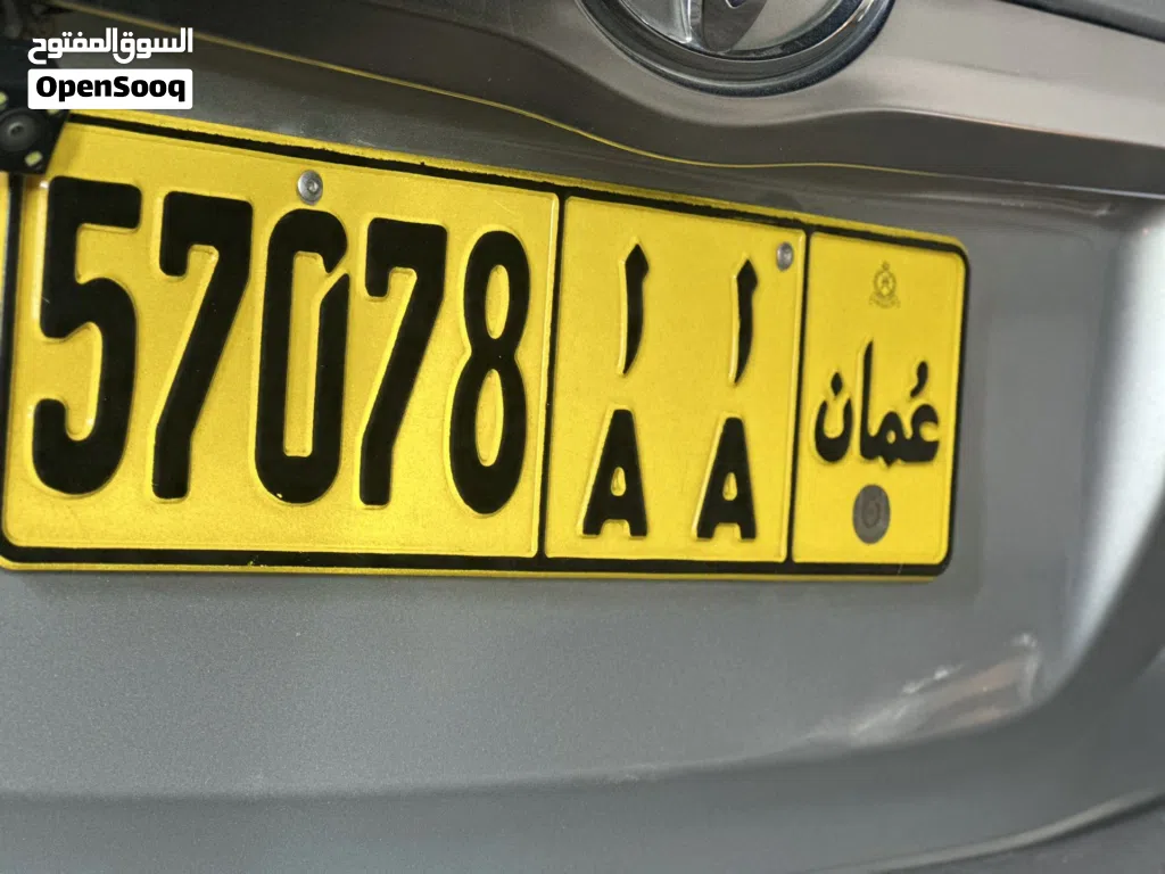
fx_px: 2591
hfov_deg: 25.3
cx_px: 582
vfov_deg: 19.1
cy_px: 437
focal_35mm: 77
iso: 320
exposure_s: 1/40
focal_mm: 9
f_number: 2.8
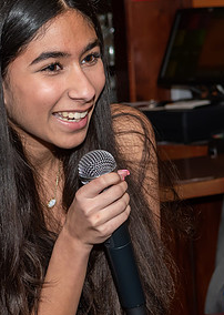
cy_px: 182
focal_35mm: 216
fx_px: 1929
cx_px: -2
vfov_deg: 9.3
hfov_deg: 6.6
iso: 500
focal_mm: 55
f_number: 6.3
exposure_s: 1/250
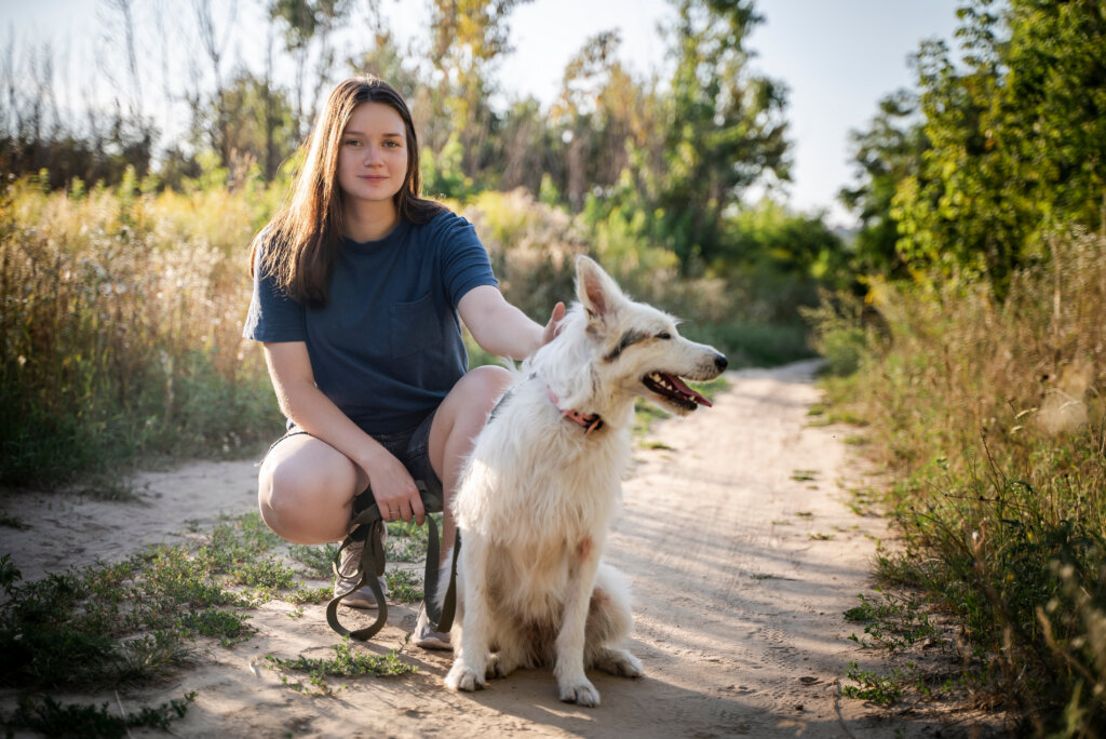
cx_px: 553
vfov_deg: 25.1
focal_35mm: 54
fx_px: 1660
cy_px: 370
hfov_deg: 36.9
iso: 100
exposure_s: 1/1000
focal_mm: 54
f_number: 2.8
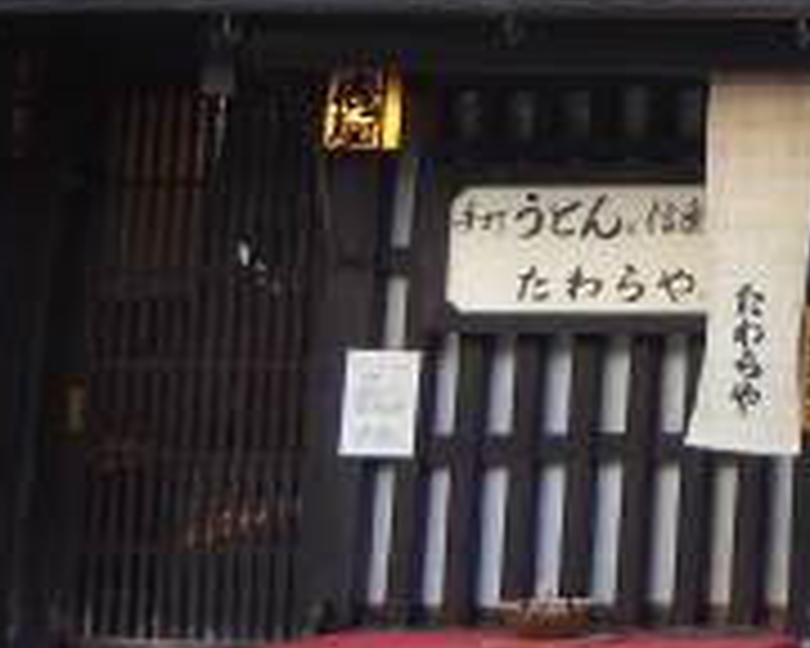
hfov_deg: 18.7
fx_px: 2086
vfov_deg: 17.2
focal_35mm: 87
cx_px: 1310
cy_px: -22
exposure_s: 1/60
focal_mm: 4.3
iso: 160
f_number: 3.3
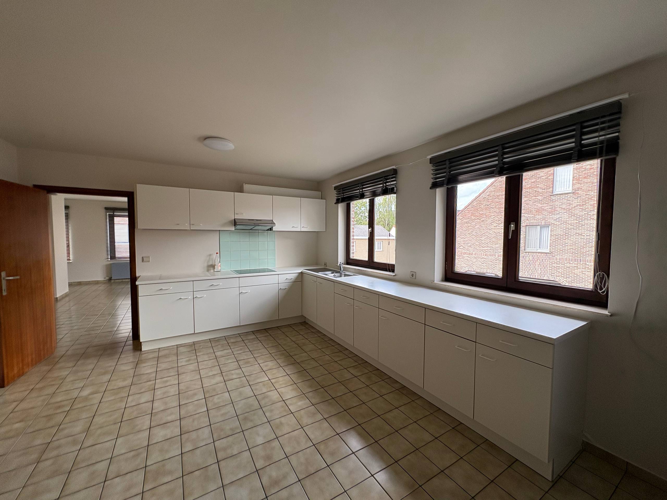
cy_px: 250
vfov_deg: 85.7
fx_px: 270
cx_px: 334
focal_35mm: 14
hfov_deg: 102.1
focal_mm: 2.22
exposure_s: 1/117
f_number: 2.2
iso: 64
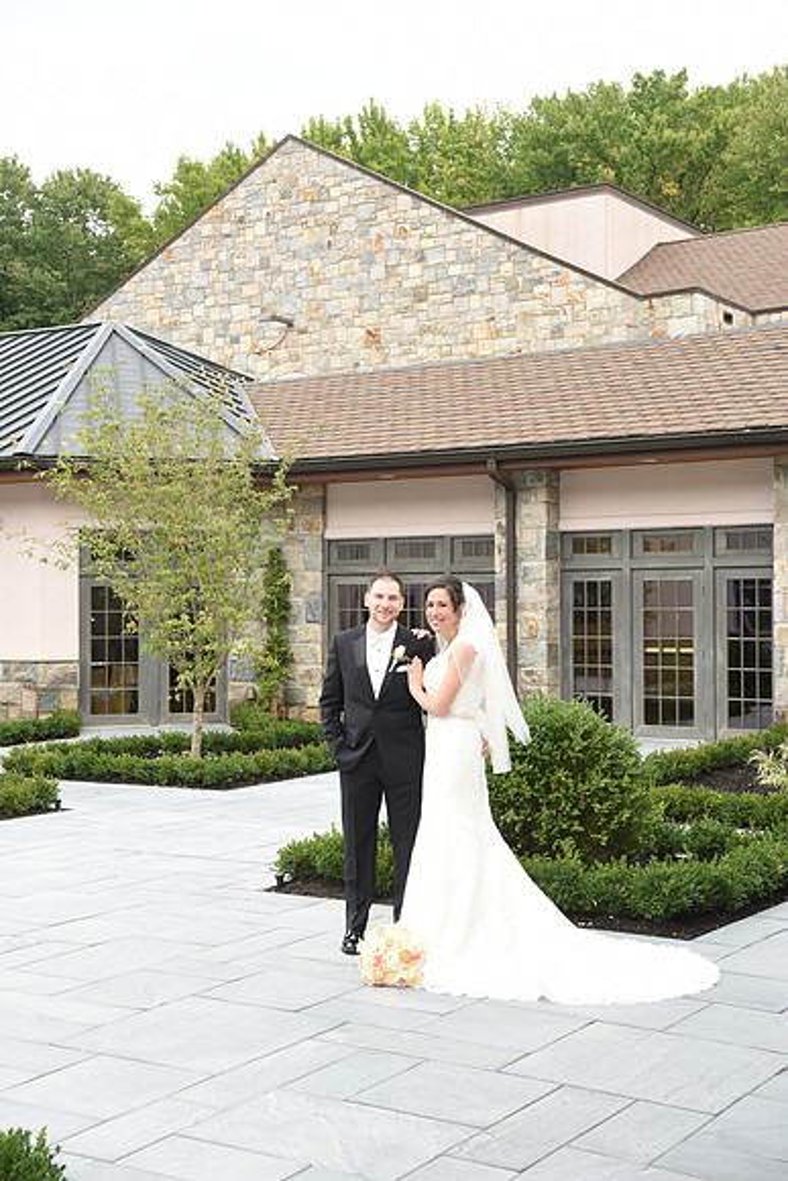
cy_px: 590
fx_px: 1575
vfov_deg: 41.1
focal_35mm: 48
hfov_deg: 28.1
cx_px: 394
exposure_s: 1/200
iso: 1000
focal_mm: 48
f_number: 9
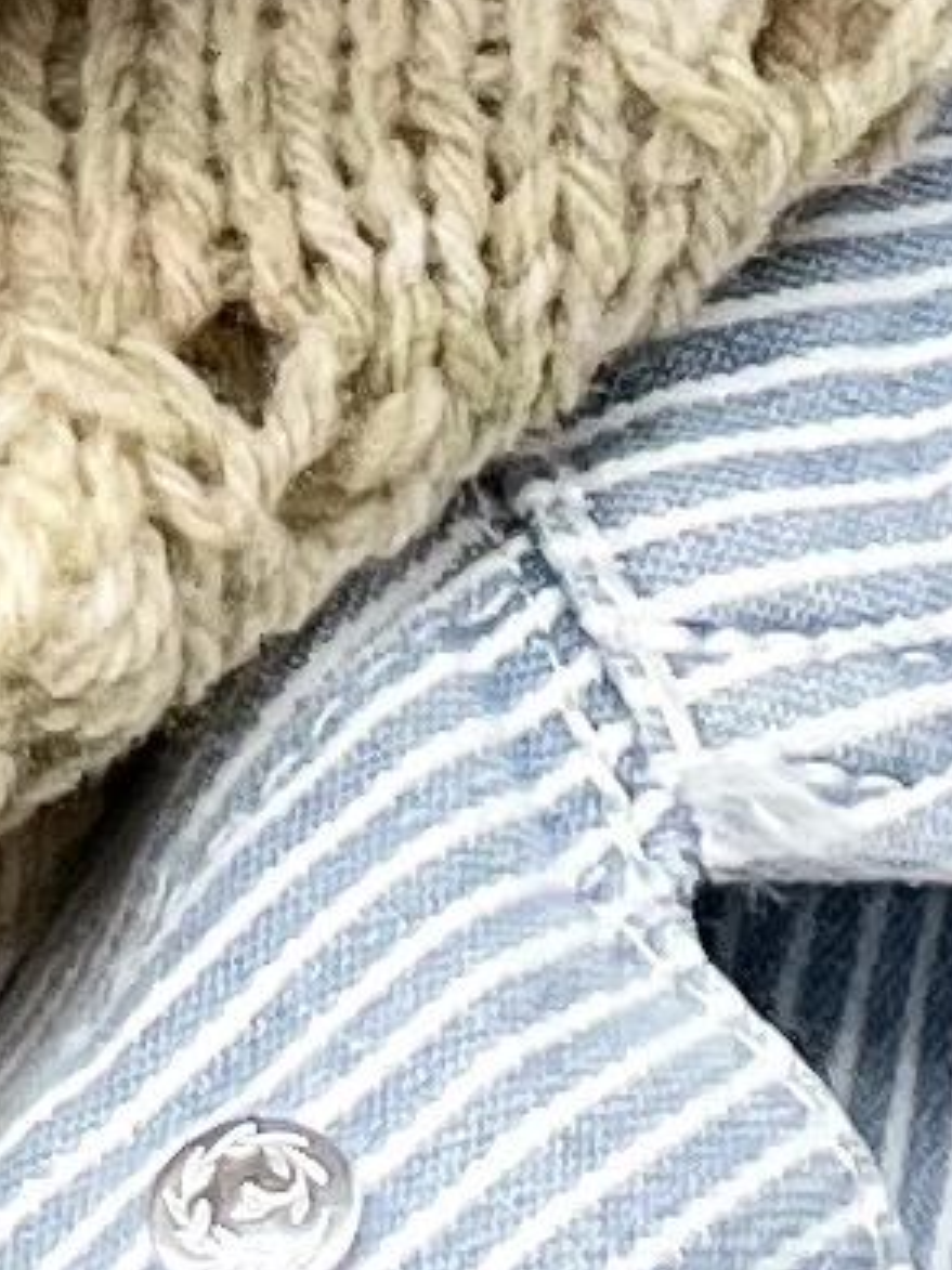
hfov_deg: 6.2
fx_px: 8695
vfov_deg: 7.9
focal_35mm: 237
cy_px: -1556
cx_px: -578
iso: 32
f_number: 2.2
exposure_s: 1/121
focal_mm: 2.71
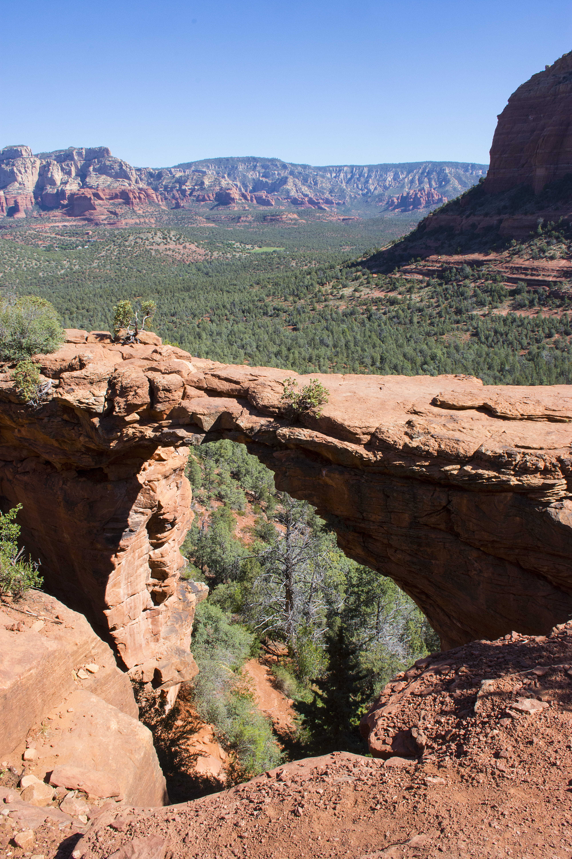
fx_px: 715
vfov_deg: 61.9
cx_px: 286
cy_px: 430
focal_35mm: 30
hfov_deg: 43.6
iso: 400
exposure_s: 1/125
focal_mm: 20
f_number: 18
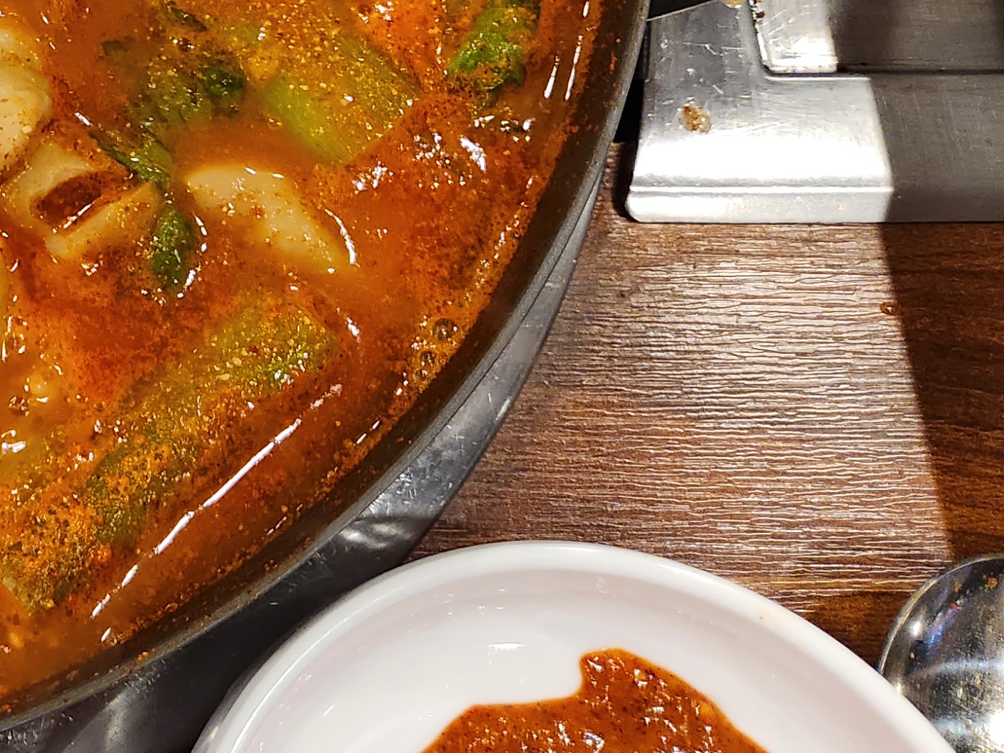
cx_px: -398
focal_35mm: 67
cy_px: -164
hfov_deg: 24.2
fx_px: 1943
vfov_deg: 20.4
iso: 250
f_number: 1.8
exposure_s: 1/120
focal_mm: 5.4
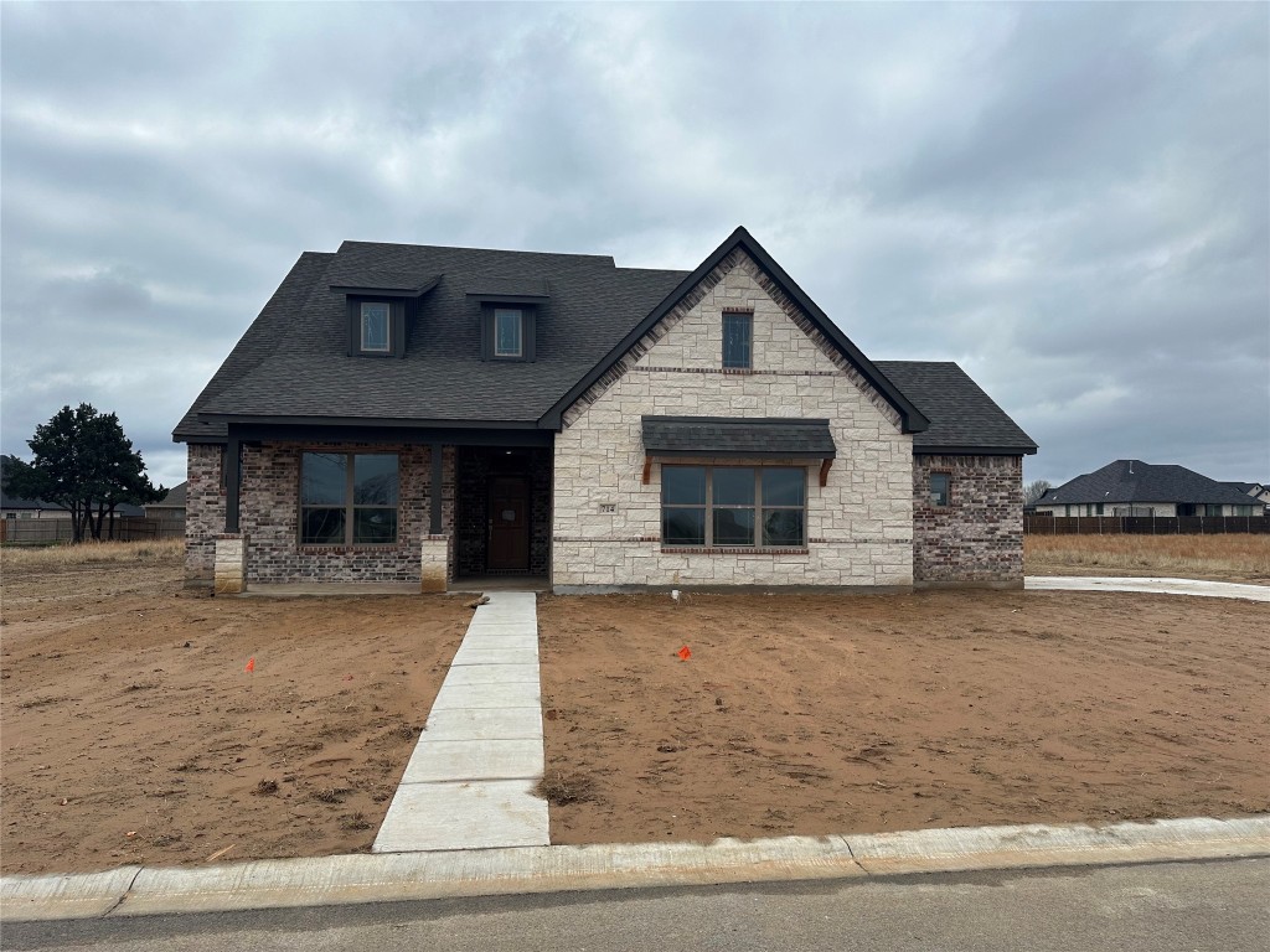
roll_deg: +0.2
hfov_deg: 71.6
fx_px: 881
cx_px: 635
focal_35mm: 24
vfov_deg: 56.8
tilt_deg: +4.7
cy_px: 476
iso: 80
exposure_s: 1/3155
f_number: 1.78
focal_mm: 6.86
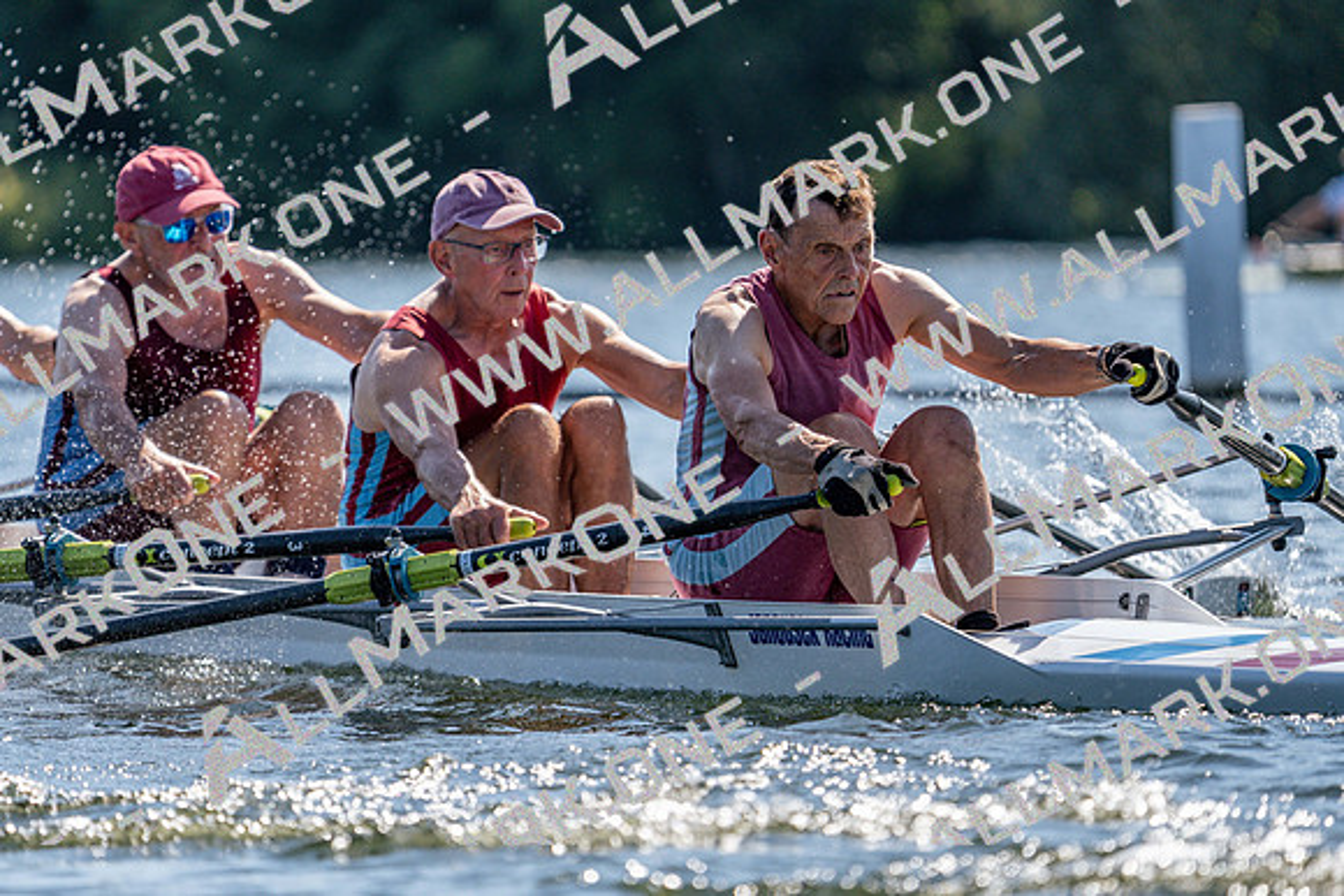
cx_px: 672
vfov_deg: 3.4
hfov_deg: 5.1
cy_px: 448
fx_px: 15085
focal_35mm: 404
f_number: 6.3
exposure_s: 1/1600
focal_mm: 404
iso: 320
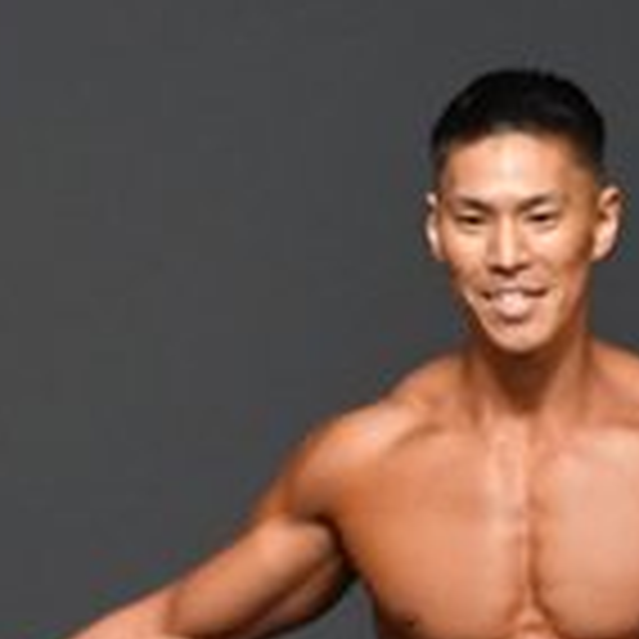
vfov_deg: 1.1
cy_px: 990
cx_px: 610
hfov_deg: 1.1
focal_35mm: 1604
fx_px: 33499
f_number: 5.6
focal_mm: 230
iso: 2500
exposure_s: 1/400
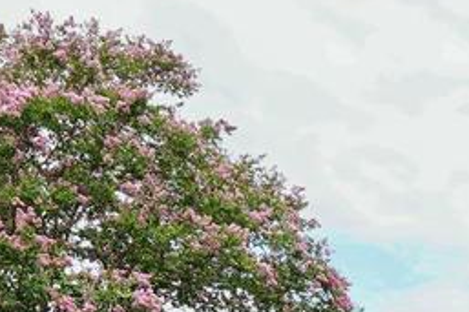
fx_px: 1094
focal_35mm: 84
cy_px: 681
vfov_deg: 13.3
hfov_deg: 20.9
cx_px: 686
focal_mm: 10
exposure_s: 1/125
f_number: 5.6
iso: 100
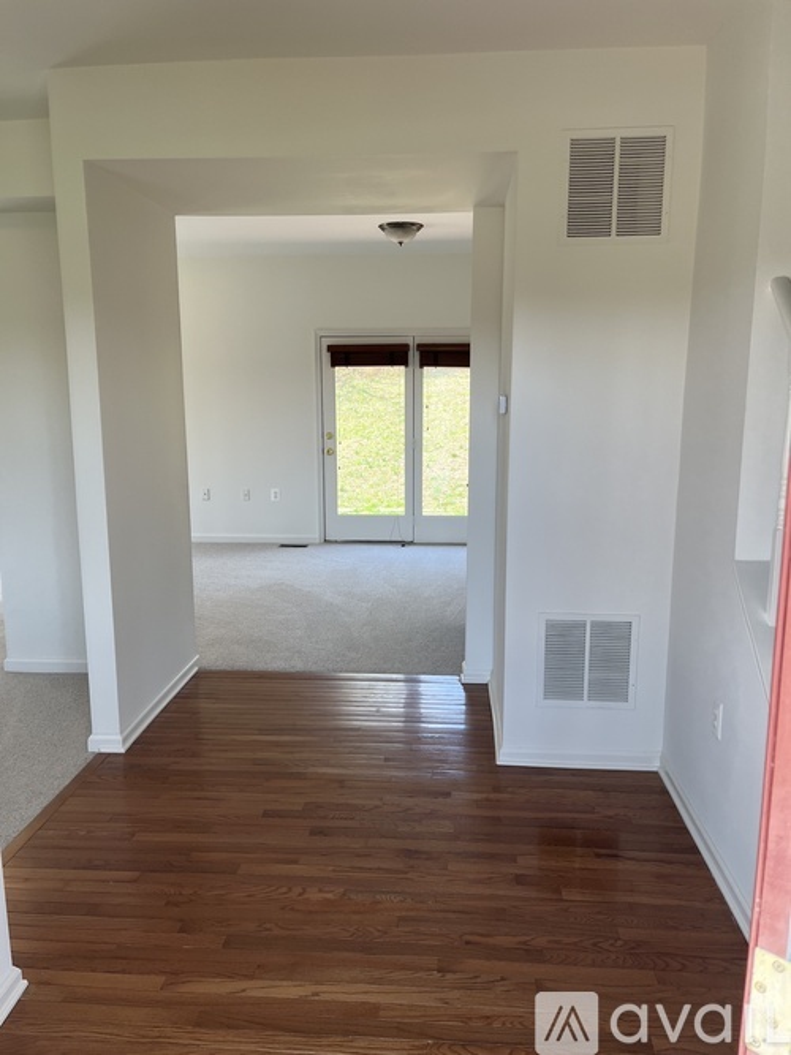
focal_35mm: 26
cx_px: 396
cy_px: 528
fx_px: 792
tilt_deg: -9.9
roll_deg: +0.2
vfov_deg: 67.3
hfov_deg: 53.0
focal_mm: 5.1
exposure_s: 1/133
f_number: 1.6
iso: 64
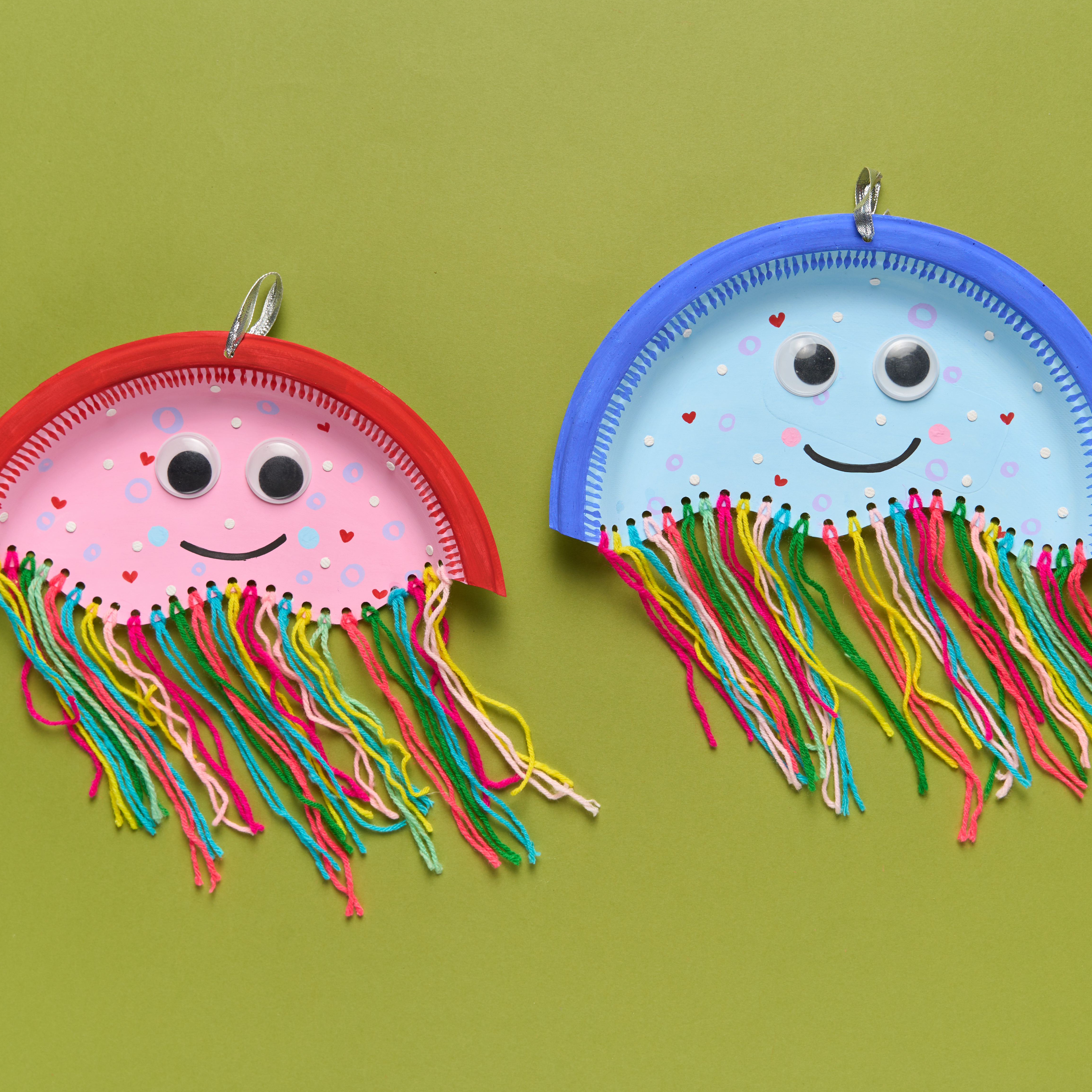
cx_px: 550
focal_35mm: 57
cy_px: 552
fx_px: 2034
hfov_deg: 30.0
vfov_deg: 30.0
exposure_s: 1/125
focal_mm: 44
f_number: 8
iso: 100
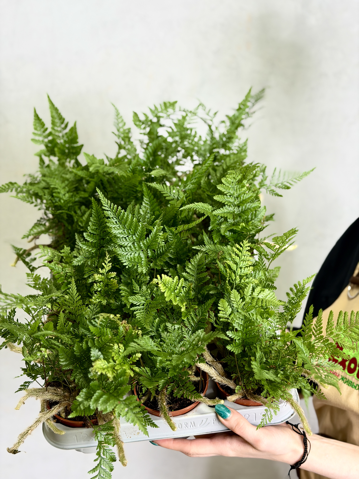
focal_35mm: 48
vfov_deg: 39.7
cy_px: 240
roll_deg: +0.7
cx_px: 180
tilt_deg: -9.6
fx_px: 664
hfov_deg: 30.3
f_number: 1.78
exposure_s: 1/121
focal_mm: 6.76
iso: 64
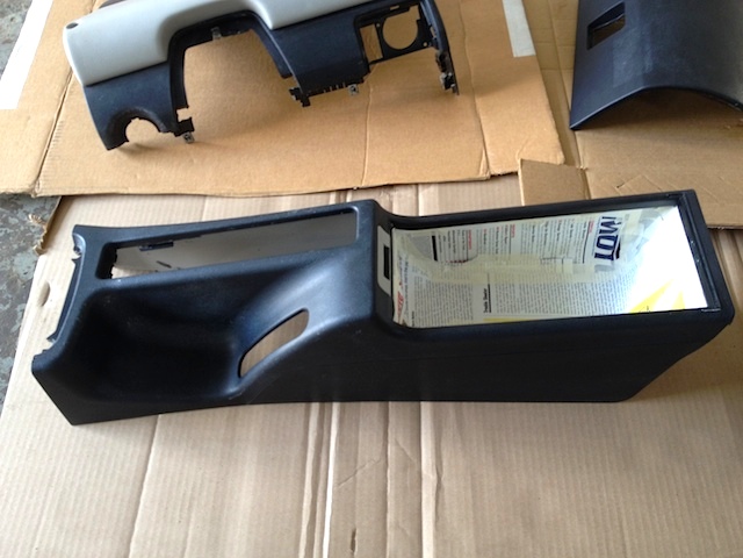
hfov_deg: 52.6
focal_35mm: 35
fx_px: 751
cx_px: 372
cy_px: 279
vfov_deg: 40.7
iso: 50
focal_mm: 4.28
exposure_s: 1/20
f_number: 2.4
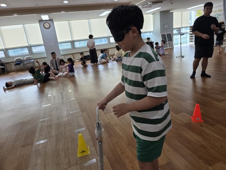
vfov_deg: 58.9
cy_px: 85
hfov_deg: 73.9
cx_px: 113
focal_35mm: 23
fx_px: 150
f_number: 1.7
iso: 40
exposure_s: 1/120
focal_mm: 6.3
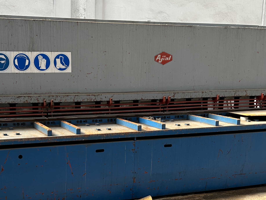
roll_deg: -0.2
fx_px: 438
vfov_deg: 25.4
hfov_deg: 33.6
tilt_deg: -11.1
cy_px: 147
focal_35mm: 57
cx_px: 97
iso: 64
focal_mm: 5.7
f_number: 1.5
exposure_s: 1/121
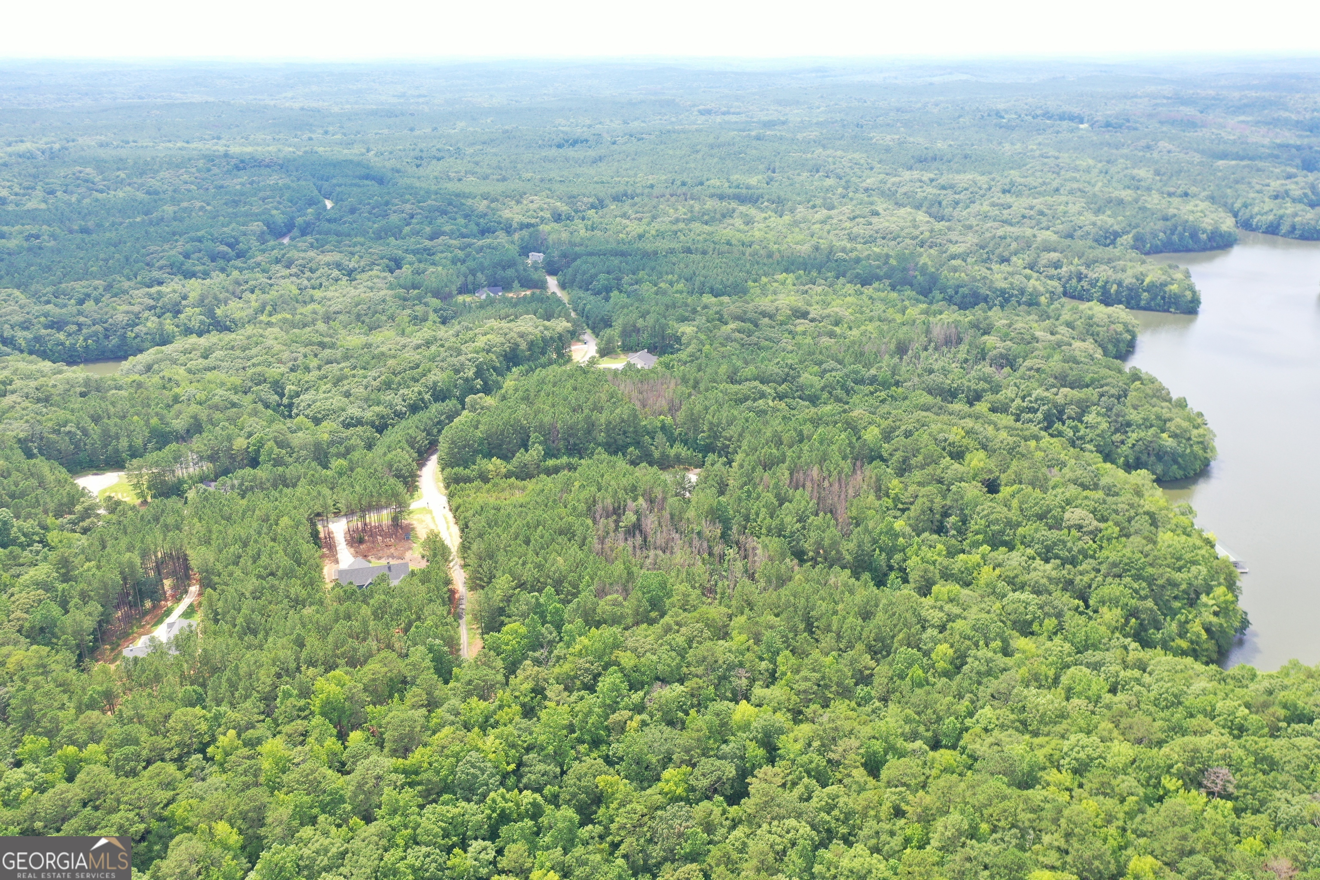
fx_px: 1027
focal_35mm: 28
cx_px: 660
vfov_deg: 46.4
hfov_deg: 65.5
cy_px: 440
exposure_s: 1/320
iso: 100
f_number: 3.5
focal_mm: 10.26
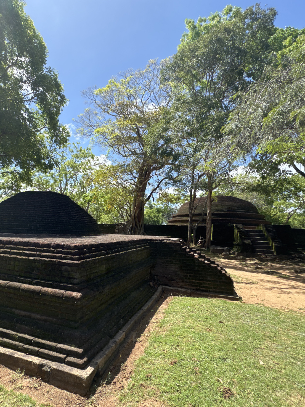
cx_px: 122
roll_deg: -2.8
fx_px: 223
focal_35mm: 19
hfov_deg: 68.0
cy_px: 205
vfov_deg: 84.7
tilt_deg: +12.1
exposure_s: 1/910
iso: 40
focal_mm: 2.22
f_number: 2.2
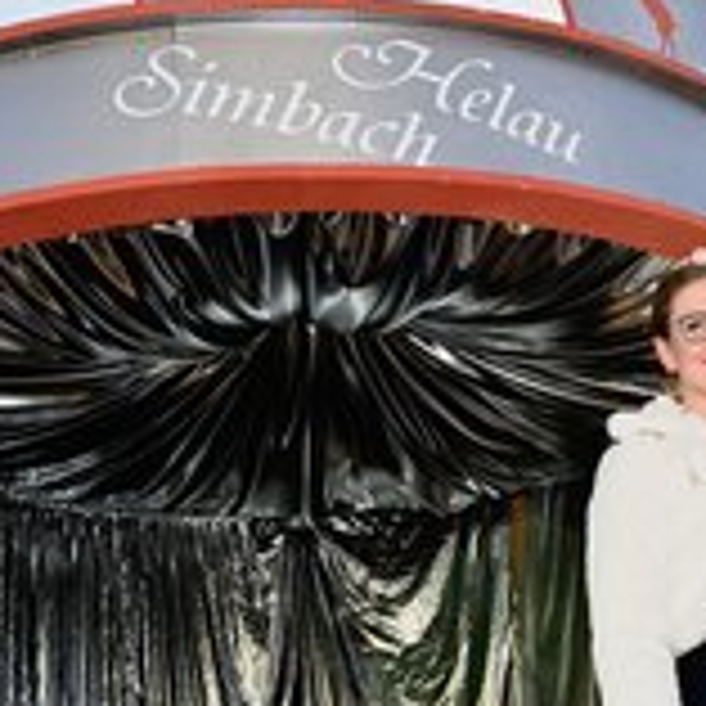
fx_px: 1800
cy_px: 513
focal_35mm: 78
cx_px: 773
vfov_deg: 22.0
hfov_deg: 21.1
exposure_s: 1/200
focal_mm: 36
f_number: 22
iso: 1000
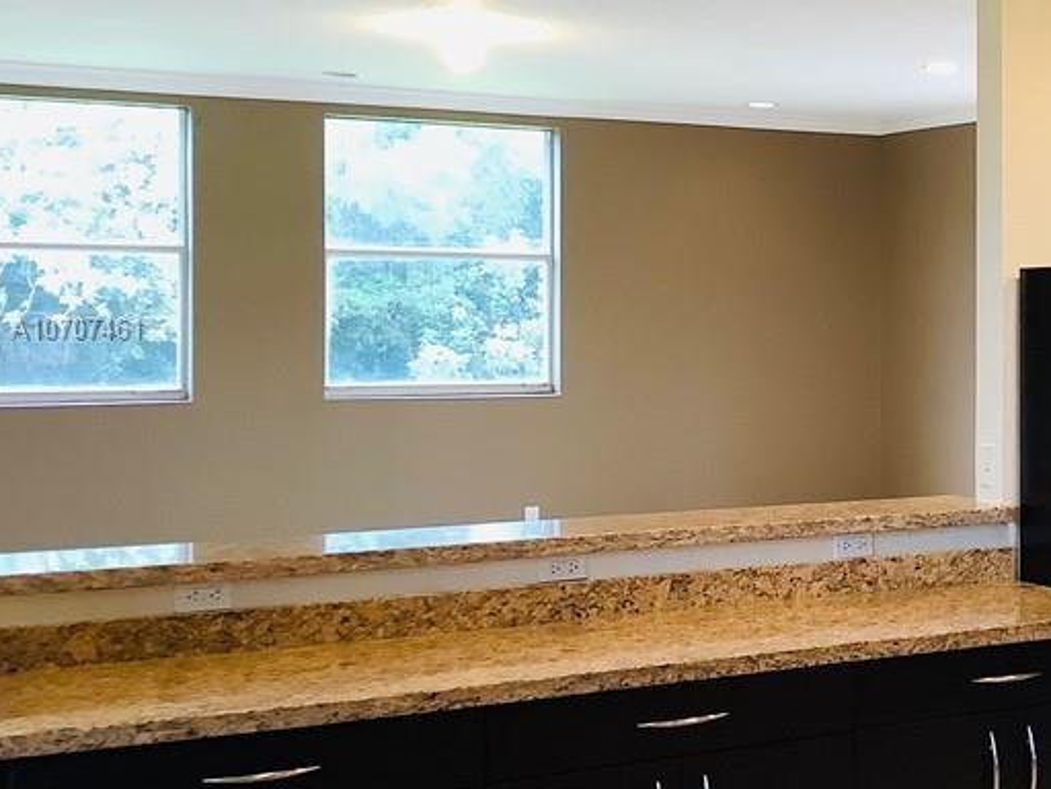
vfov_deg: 23.6
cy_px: 329
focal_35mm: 62
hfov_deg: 29.7
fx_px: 1882
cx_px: 979
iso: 160
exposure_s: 1/50
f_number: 2.4
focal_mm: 3.3
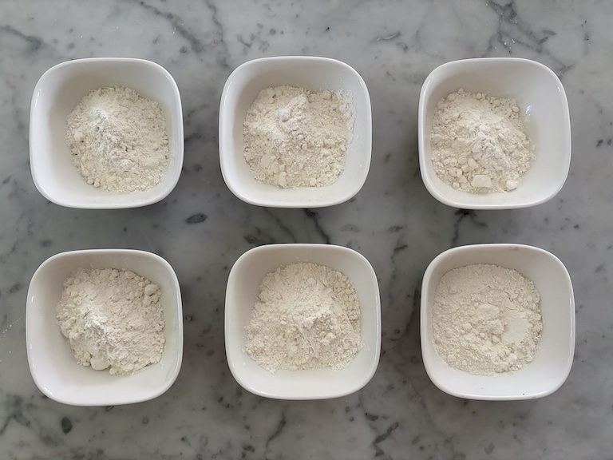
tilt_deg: -86.1
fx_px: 460
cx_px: 306
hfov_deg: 67.3
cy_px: 230
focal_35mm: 26
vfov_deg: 53.1
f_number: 1.6
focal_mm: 5.96
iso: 400
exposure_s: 1/60
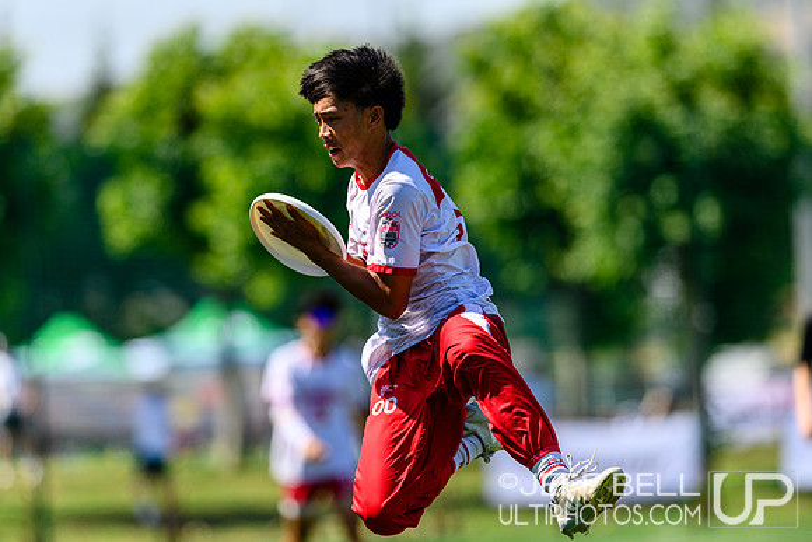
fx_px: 9024
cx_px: 406
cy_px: 271
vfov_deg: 3.4
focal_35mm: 400
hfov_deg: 5.2
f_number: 4
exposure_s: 1/1000
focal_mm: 400
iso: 125
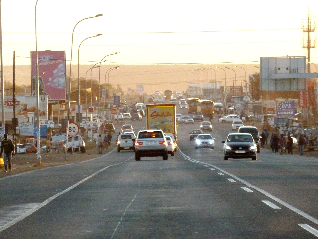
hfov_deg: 5.7
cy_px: 120
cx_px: 159
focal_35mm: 350
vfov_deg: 4.2
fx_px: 3215
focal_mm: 49.2
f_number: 4.9
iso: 800
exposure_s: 1/250
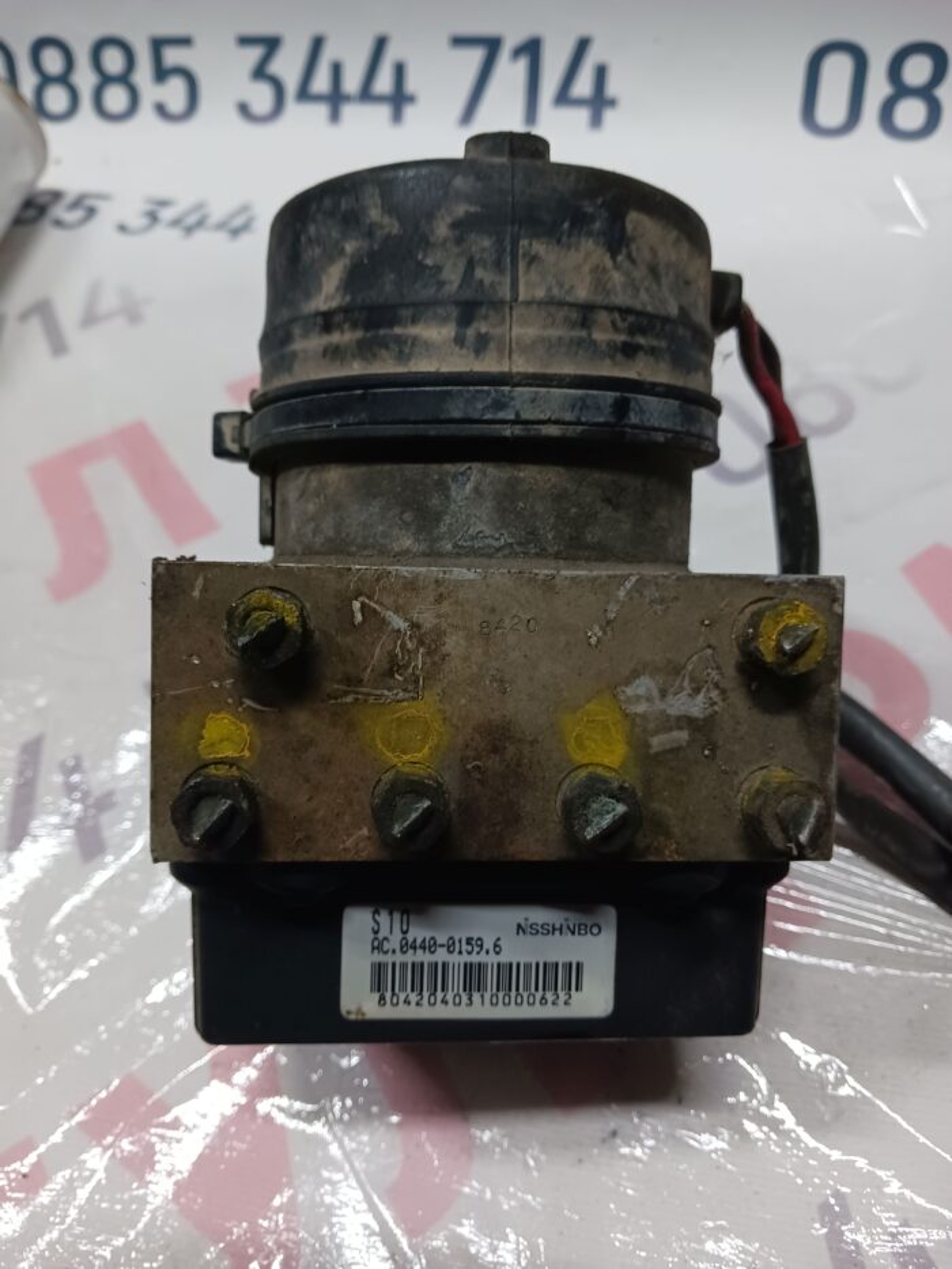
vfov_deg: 65.3
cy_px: 634
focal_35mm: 27
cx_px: 476
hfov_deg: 51.4
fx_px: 990
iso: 250
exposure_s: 1/25
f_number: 1.8
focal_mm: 4
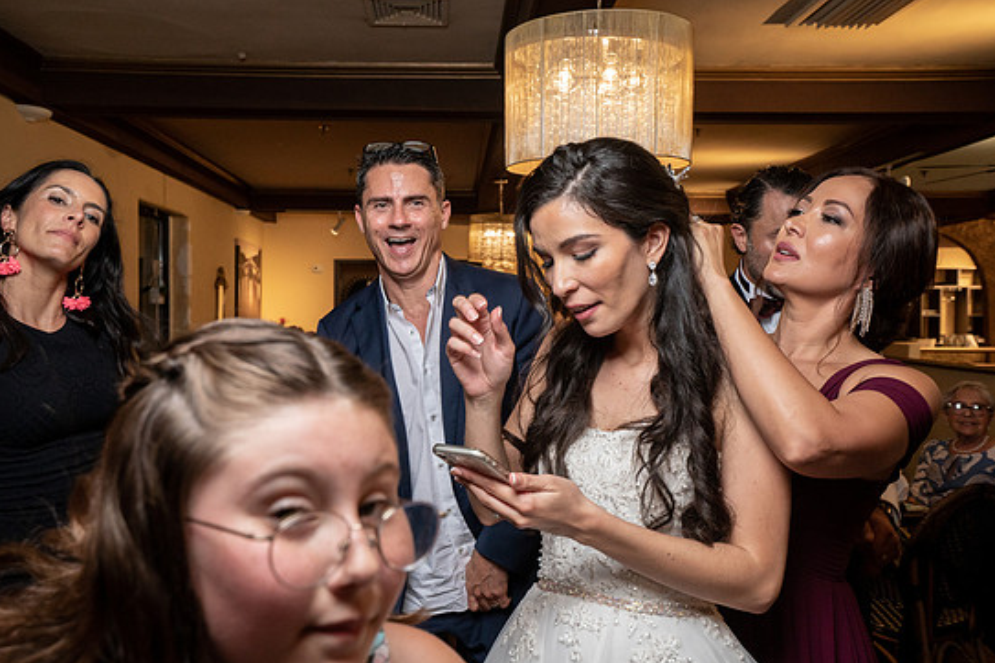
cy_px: 336
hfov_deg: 60.2
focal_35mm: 31
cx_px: 469
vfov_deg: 42.3
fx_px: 857
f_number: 5.6
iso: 2000
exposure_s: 1/200
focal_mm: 29
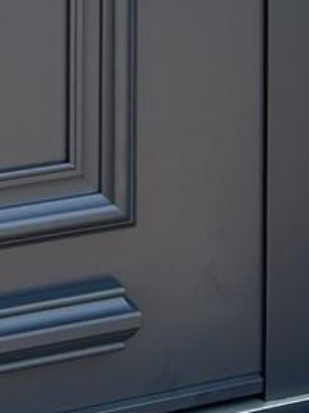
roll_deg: +0.9
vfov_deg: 9.7
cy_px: -535
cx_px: 27
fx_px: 2192
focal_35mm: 184
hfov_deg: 8.0
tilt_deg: -2.9
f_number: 1.5
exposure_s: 1/1377
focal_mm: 5.7
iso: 50
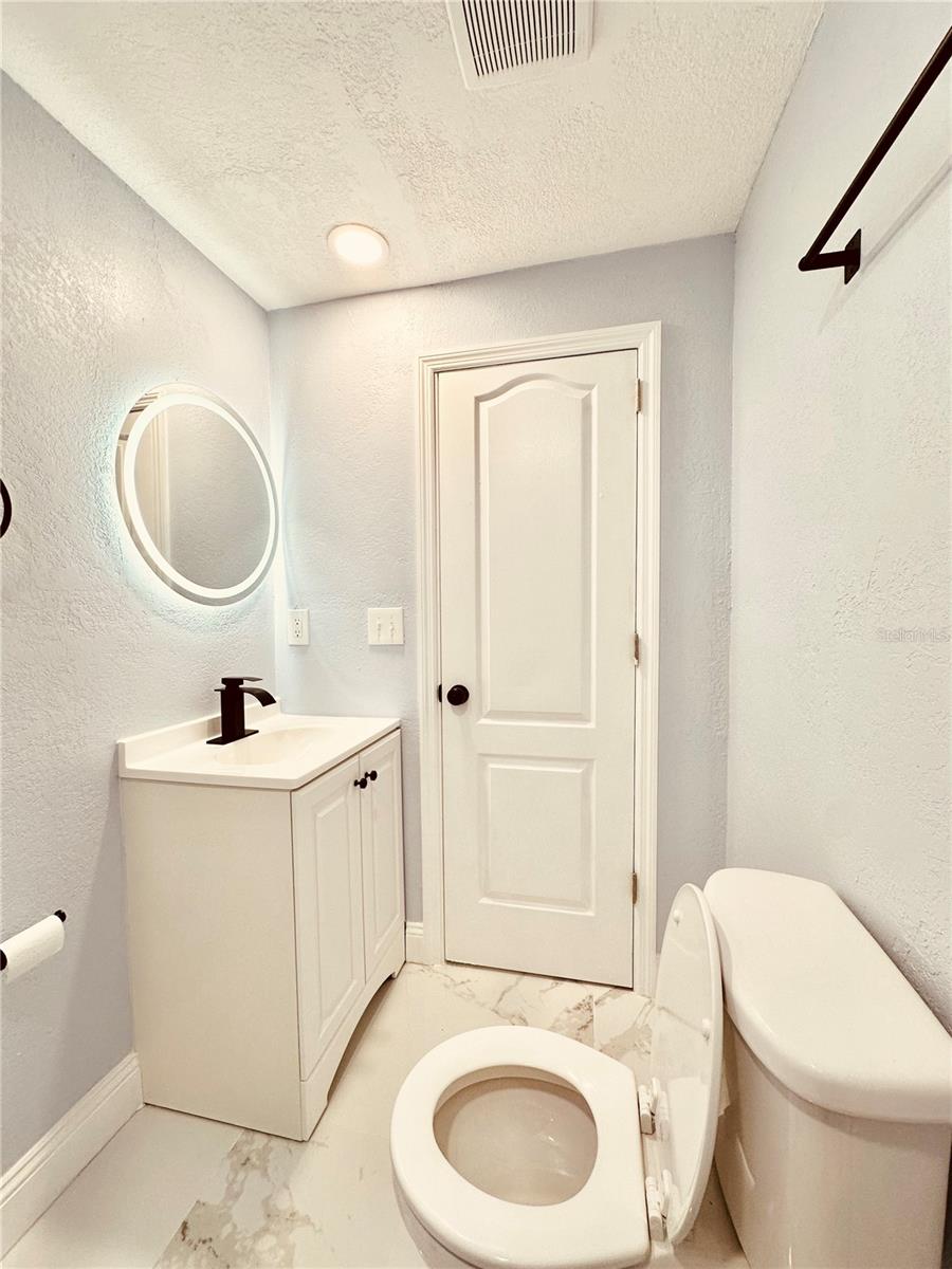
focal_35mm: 14
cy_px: 634
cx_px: 476
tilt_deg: -2.7
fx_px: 513
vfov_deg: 102.1
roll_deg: +0.0
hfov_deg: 85.7
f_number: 2.2
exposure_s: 1/120
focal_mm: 2.22
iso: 100
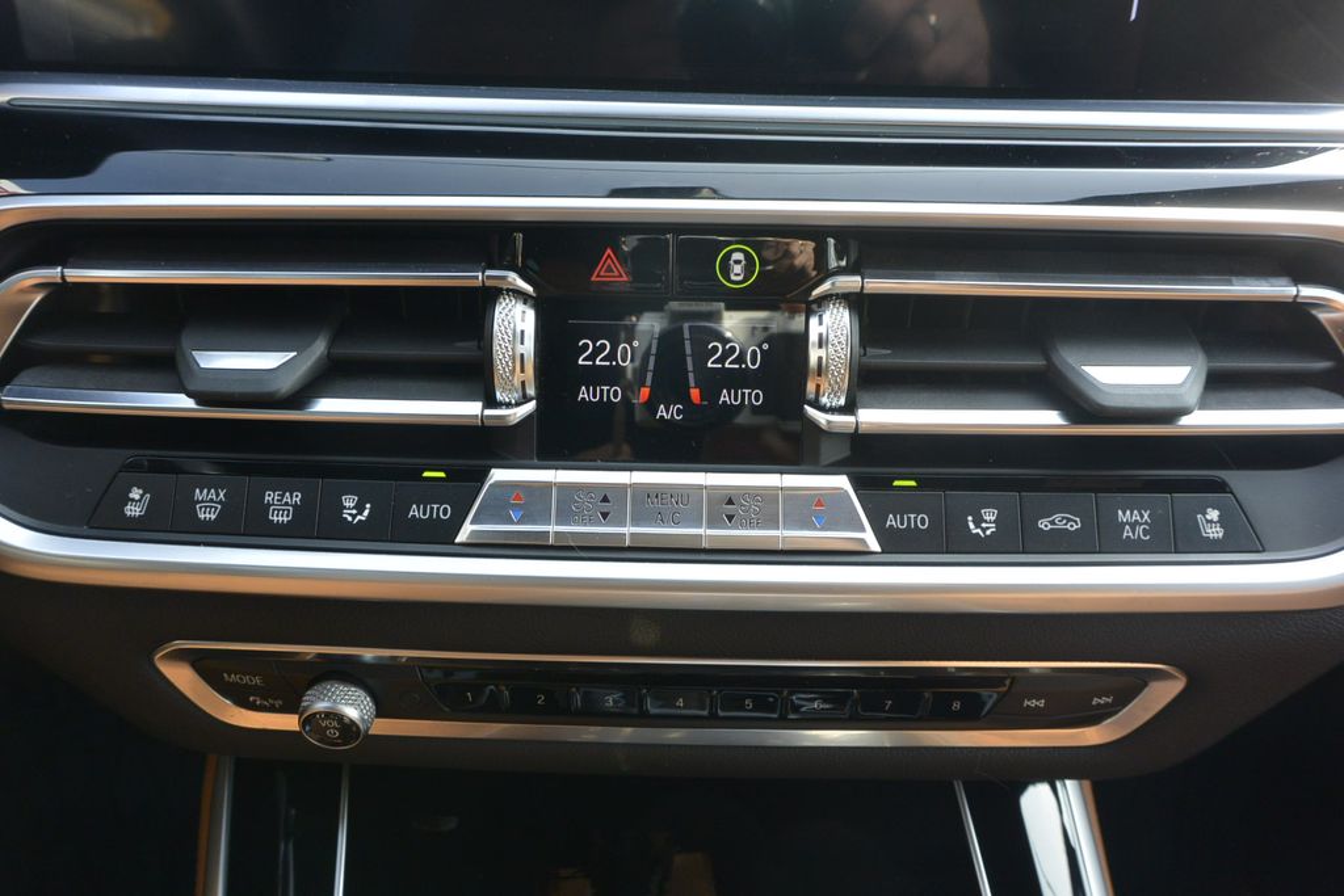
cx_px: 672
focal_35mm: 27
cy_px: 448
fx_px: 1008
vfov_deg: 47.9
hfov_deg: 67.4
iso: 200
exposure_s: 1/125
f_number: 4.5
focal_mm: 10
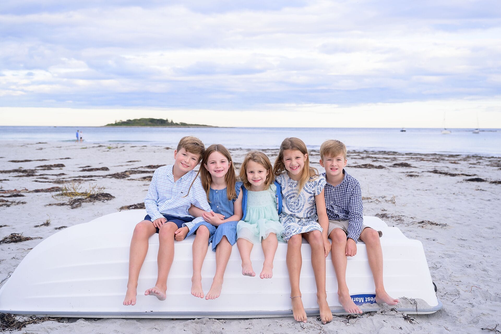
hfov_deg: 49.6
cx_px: 250
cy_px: 167
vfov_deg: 34.2
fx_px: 543
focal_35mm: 39
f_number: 4.5
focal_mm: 39
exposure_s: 1/250
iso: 200
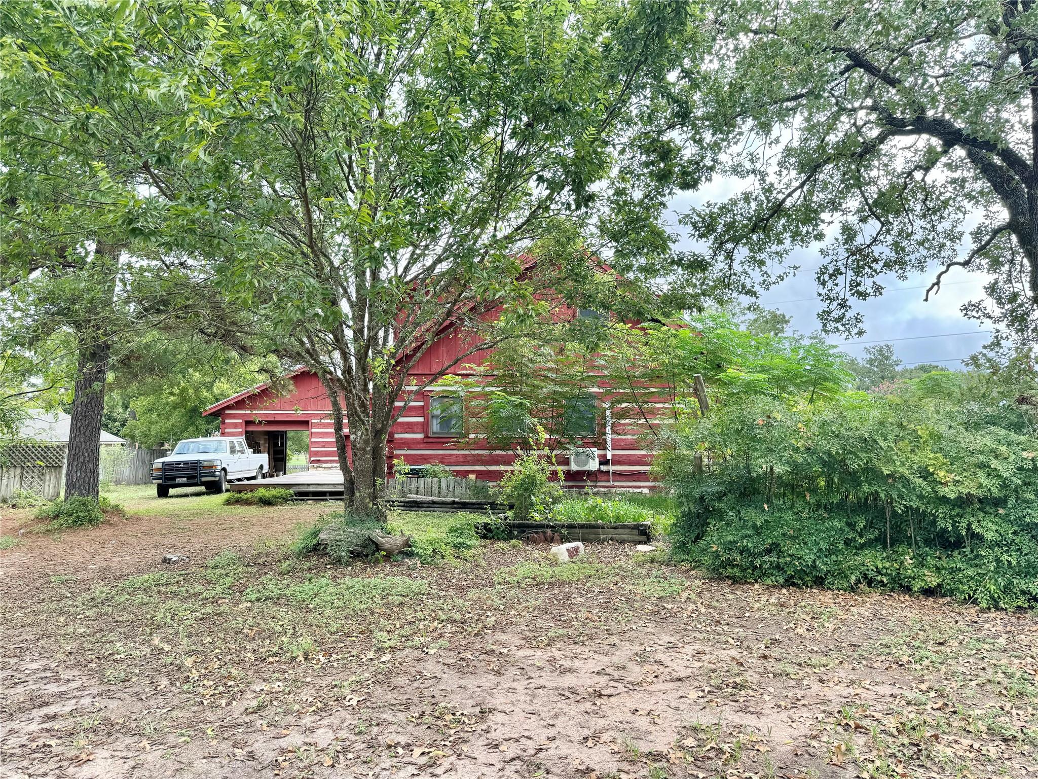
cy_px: 390
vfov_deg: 56.8
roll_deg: -0.7
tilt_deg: +3.5
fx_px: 720
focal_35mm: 24
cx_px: 519
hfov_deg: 71.6
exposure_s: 1/853
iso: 80
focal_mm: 6.76
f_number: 1.78
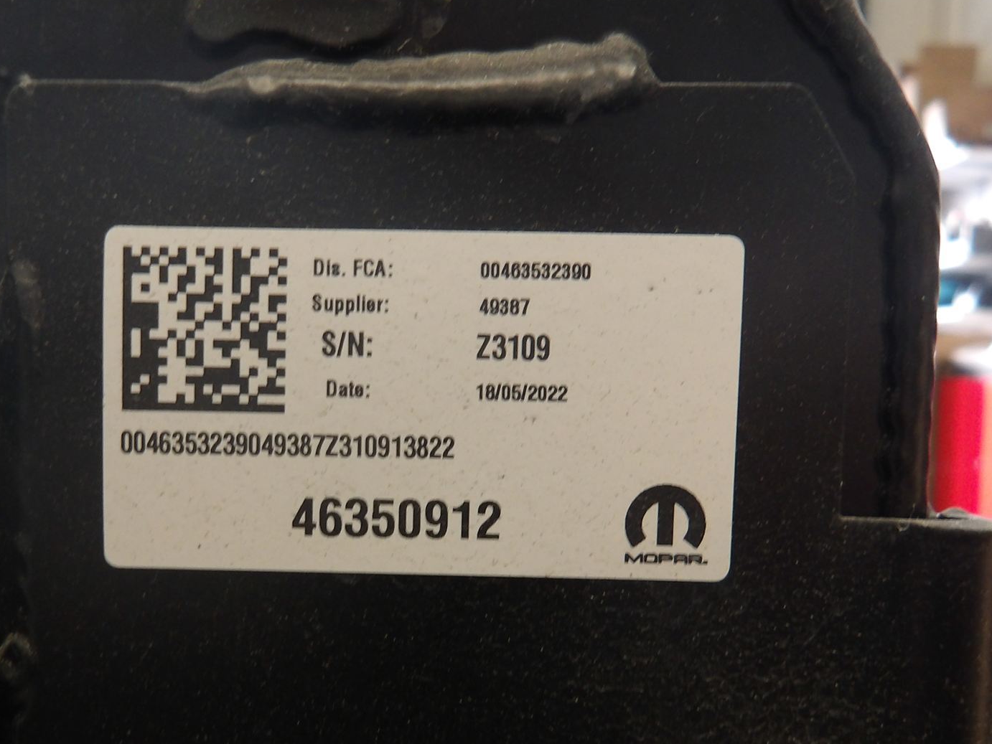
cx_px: 373
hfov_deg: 46.4
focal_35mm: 40
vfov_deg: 35.6
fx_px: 1146
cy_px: 496
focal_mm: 4.9
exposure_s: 1/24
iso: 200
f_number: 3
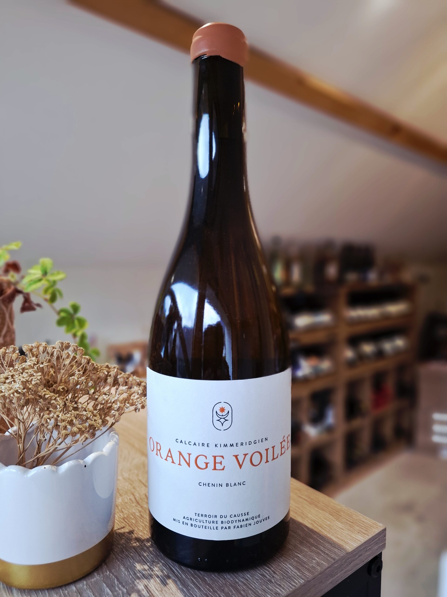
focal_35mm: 23
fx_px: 396
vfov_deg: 73.9
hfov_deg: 58.9
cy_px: 298
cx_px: 224
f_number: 1.8
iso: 200
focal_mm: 5.54
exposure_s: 1/120
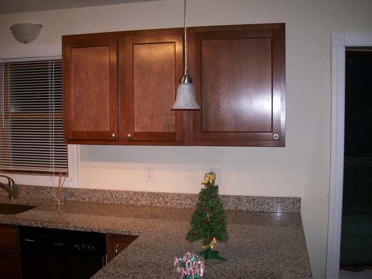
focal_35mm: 36
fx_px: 387
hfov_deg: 51.4
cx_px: 186
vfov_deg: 39.7
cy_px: 140
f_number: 2.7
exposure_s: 1/64
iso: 140
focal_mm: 6
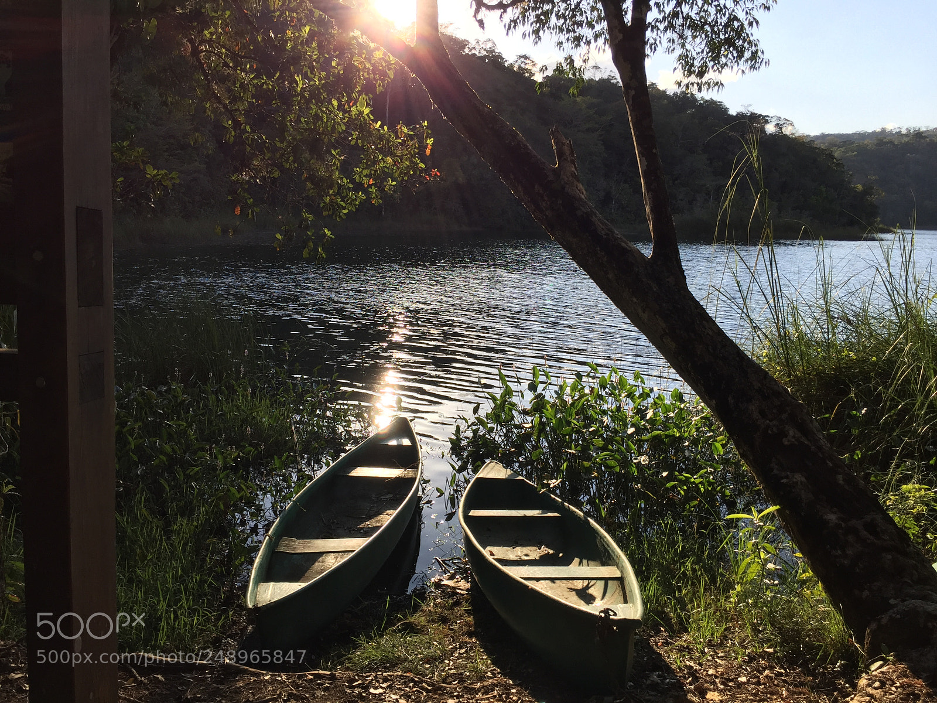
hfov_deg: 61.7
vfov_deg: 48.2
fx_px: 785
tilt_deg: -9.4
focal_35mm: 29
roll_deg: -2.6
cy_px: 352
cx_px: 468
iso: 32
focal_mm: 4.15
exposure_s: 1/791
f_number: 2.2
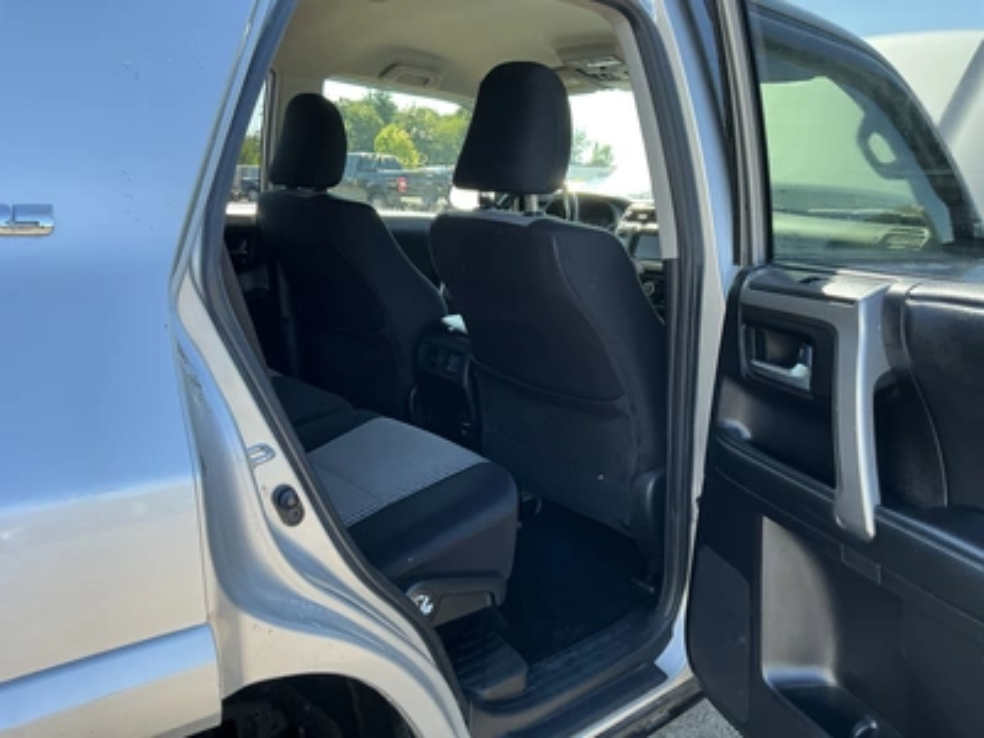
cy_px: 369
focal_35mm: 28
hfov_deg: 63.4
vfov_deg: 49.7
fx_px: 796
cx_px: 492
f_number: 1.8
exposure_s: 1/158
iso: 20
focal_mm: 3
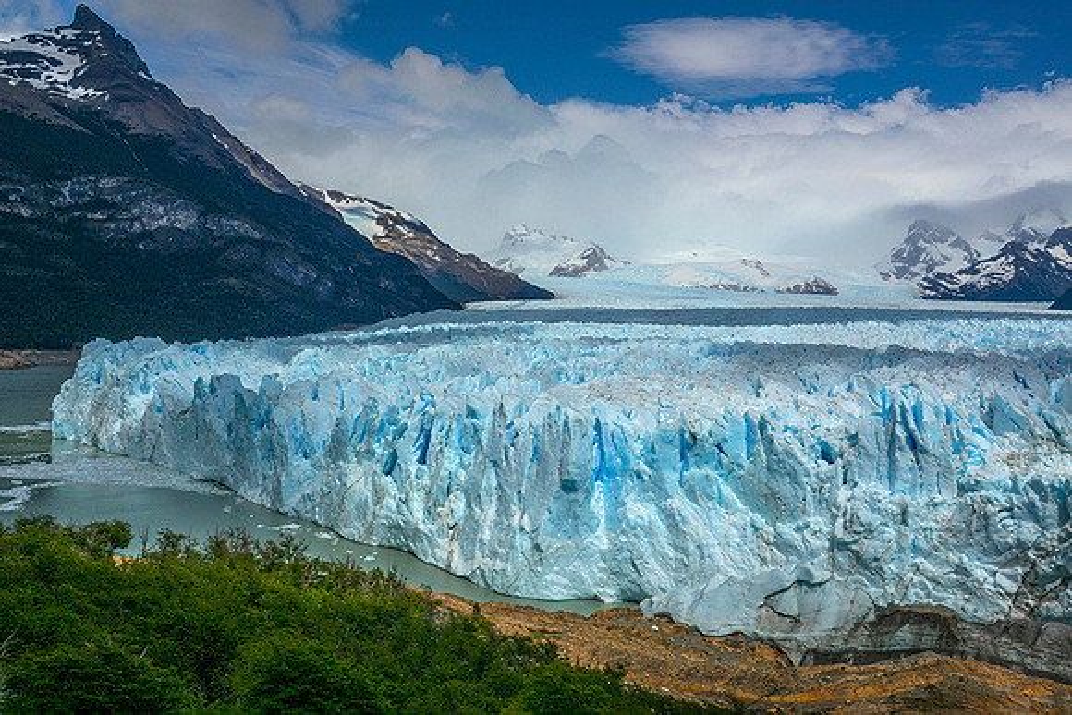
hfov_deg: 55.8
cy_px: 358
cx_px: 536
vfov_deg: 38.9
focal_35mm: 34
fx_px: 1013
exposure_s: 1/1250
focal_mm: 12.63
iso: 100
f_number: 11
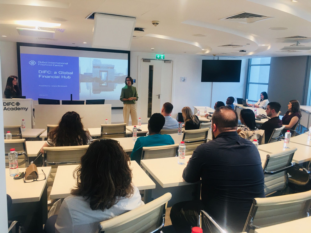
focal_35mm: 29
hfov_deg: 61.7
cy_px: 116
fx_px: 261
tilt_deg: -7.6
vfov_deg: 48.2
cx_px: 156
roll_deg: -2.0
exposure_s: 1/33
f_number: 2.2
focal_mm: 4.15
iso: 25
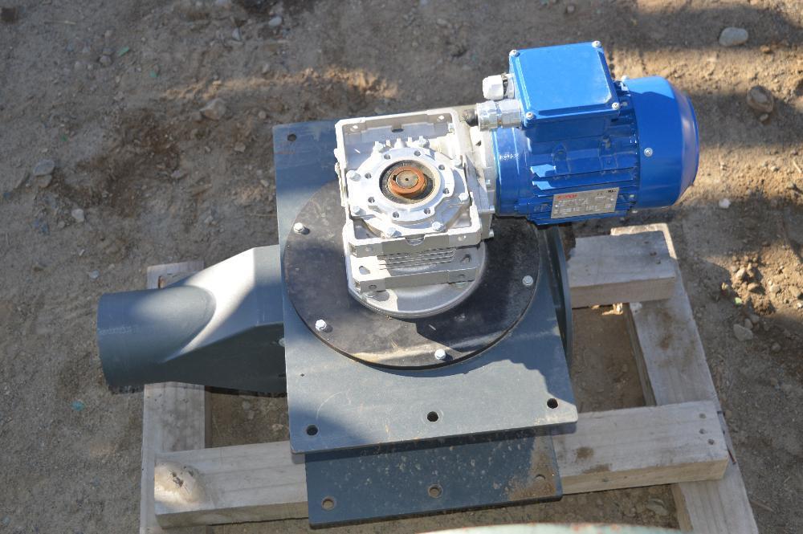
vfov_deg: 26.4
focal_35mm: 51
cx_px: 402
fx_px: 1137
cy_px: 267
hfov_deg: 38.9
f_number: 4.8
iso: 100
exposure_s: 1/200
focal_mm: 34
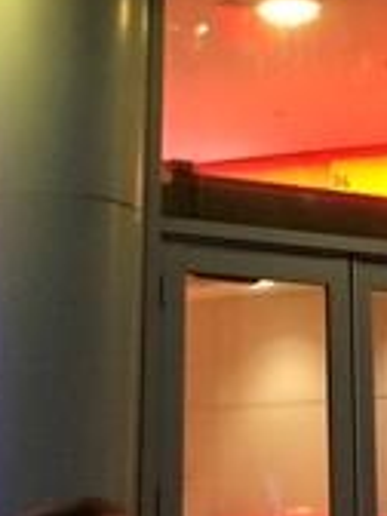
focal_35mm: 112
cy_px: 18
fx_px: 1670
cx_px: 264
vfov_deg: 17.2
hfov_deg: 13.2
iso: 250
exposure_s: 1/30
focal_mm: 4.15
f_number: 2.2
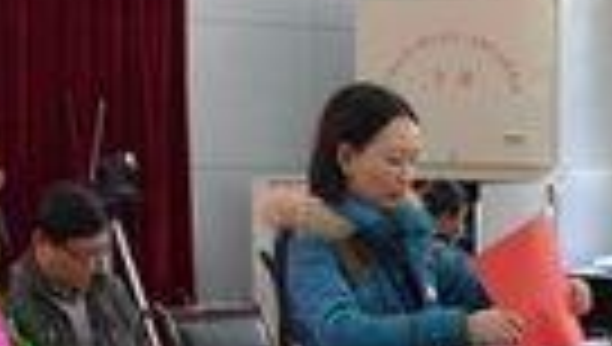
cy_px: 528
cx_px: 513
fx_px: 2243
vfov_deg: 8.6
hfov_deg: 15.4
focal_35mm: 138
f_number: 4
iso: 1600
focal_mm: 24
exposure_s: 1/50
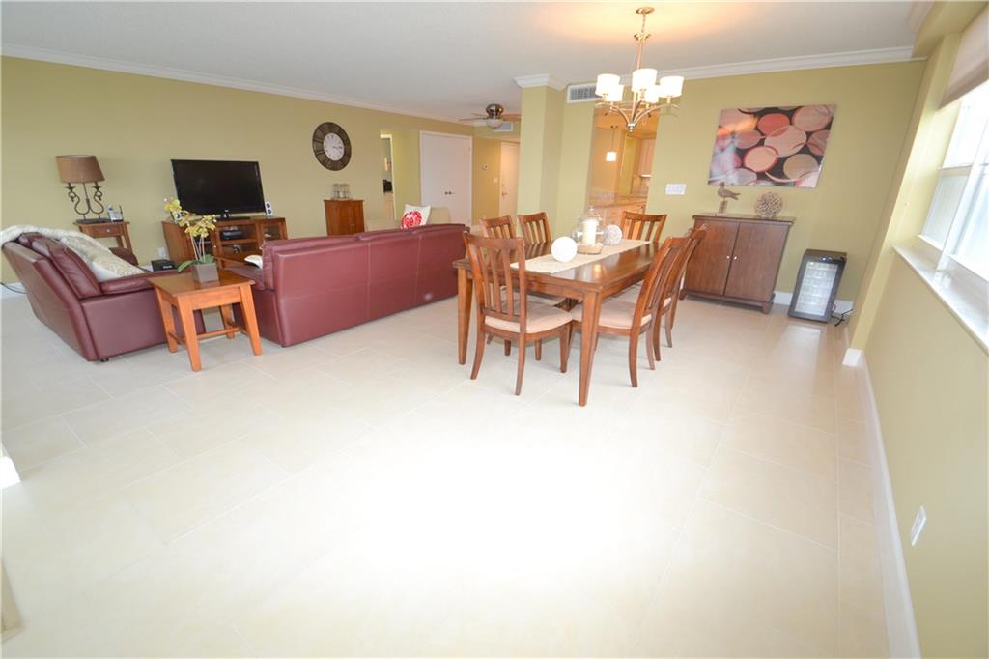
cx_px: 494
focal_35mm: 15
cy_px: 330
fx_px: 412
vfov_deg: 77.3
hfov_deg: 100.4
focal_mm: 10
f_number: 4.5
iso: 400
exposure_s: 1/80
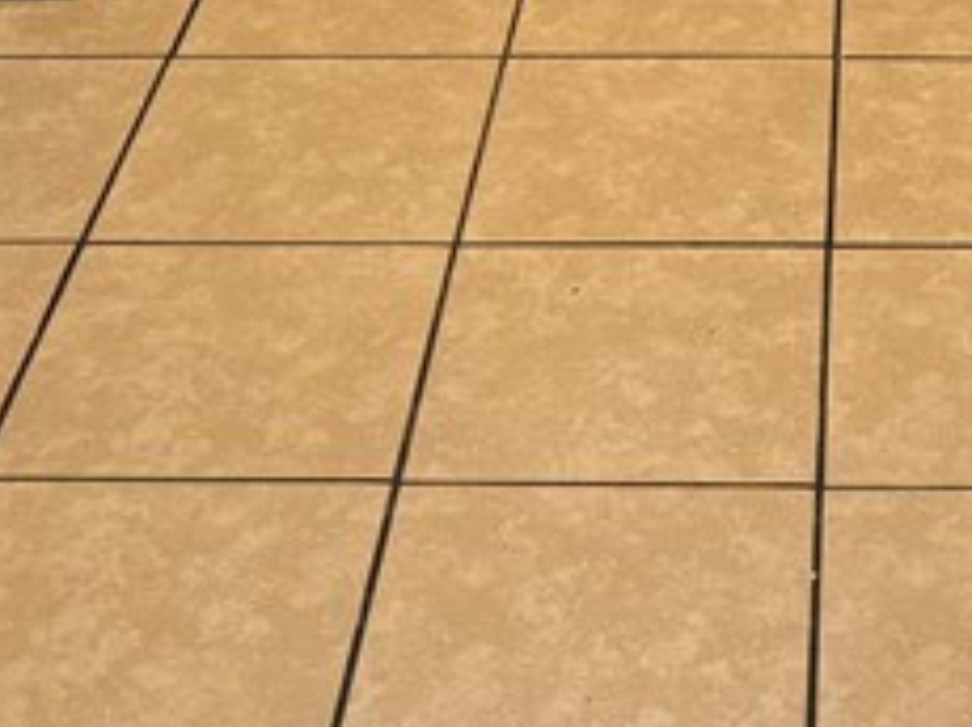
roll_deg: -0.2
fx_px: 3001
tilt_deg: -12.0
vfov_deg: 11.9
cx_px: 926
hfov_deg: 18.0
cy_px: -866
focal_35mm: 107
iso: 250
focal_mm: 6.76
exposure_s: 1/60
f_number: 1.78
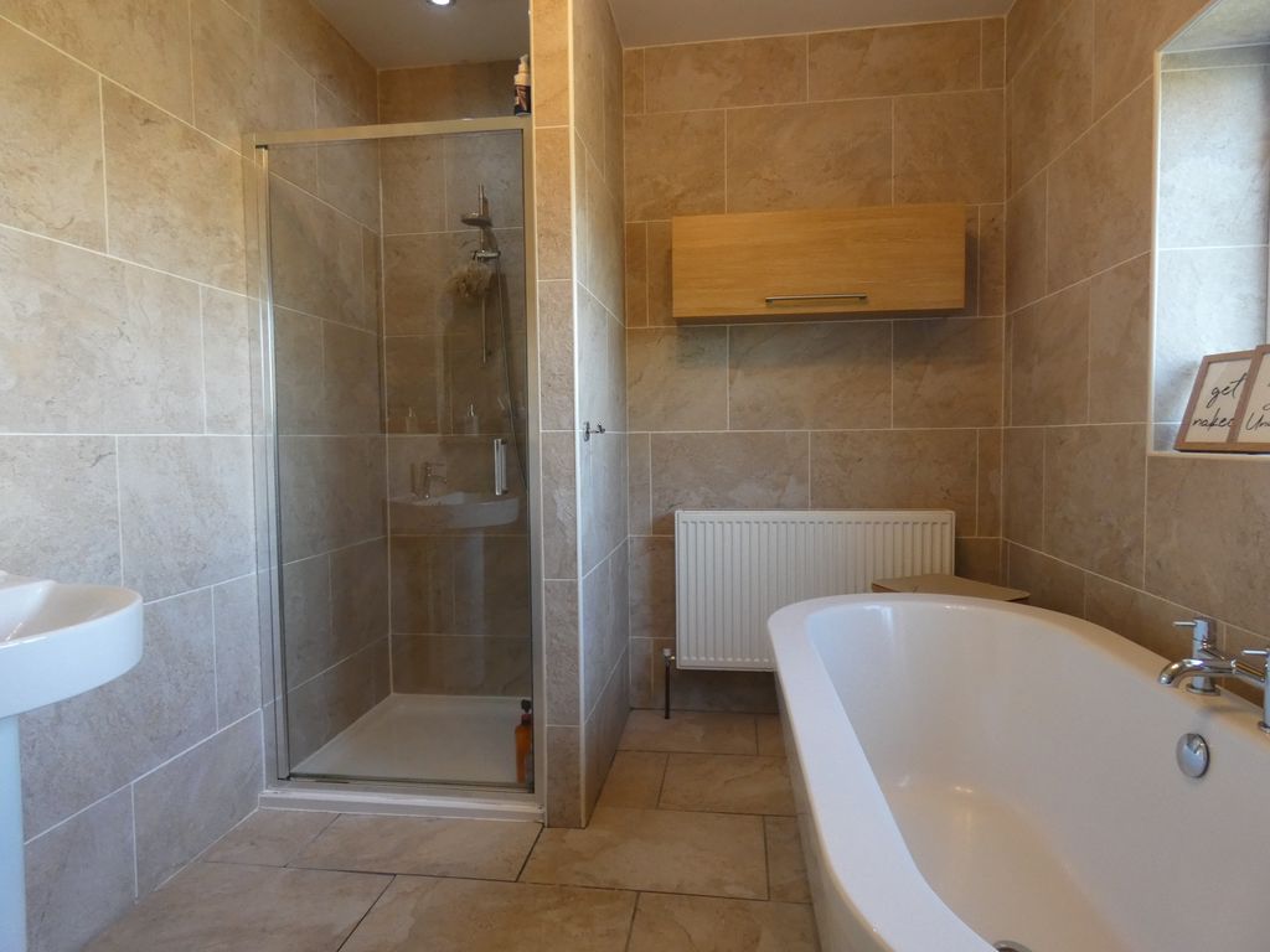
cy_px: 476
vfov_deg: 66.0
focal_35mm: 20
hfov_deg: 81.7
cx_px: 635
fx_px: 734
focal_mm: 3.6
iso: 320
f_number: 2.8
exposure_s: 1/60
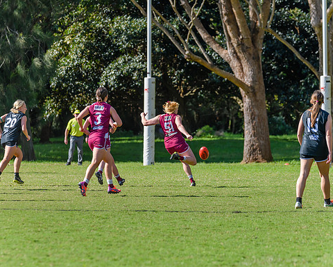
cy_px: 129
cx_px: 164
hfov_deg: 6.5
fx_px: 2937
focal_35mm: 298
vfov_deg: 5.2
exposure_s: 1/1250
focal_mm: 250
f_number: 7.1
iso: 800
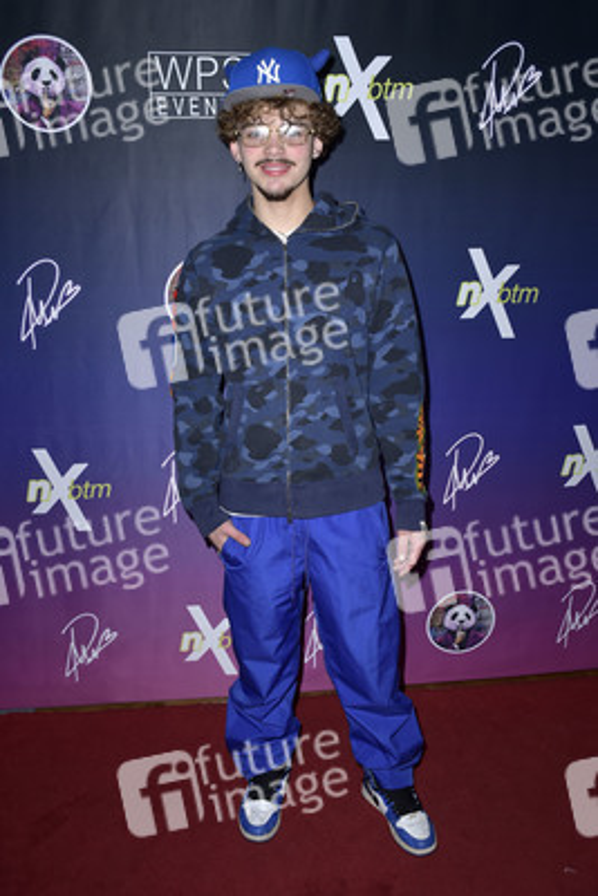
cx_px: 299
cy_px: 448
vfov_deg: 58.7
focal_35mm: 32
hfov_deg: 41.1
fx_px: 797
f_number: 6.3
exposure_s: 1/250
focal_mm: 32
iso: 320
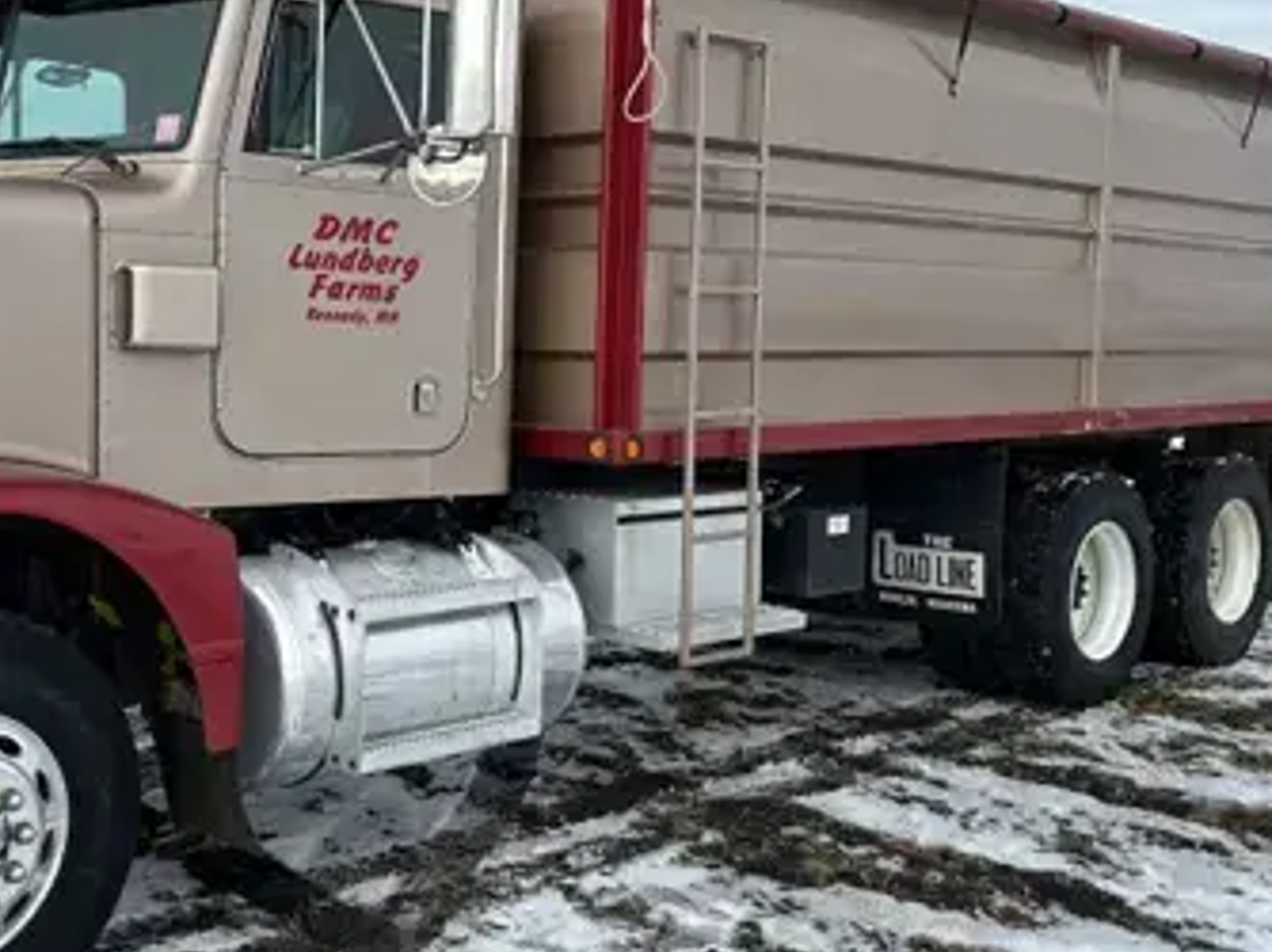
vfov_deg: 31.5
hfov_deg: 40.3
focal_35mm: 46
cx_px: 339
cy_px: 457
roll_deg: +0.8
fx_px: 1689
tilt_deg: -4.5
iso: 80
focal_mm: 6.86
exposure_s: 1/3717
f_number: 1.78
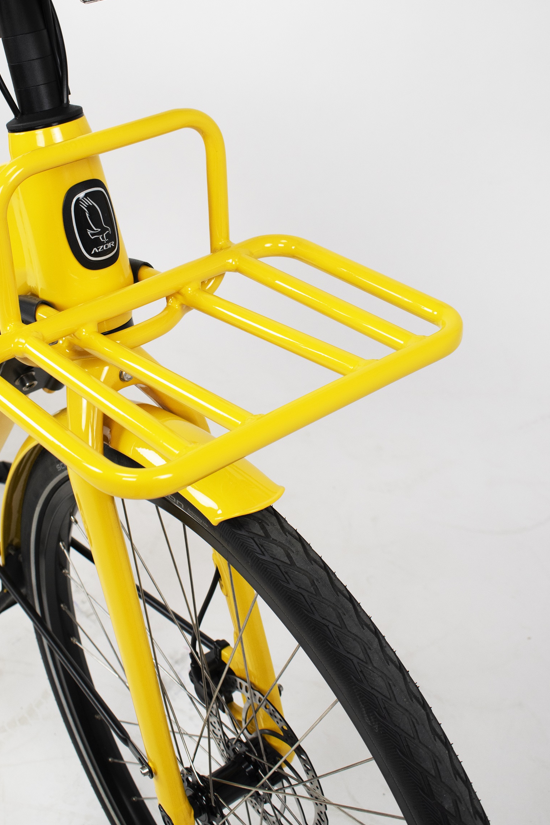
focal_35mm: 51
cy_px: 316
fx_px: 1169
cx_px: 206
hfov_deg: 26.4
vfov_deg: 38.7
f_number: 5.6
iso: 250
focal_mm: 26
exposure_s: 1/125
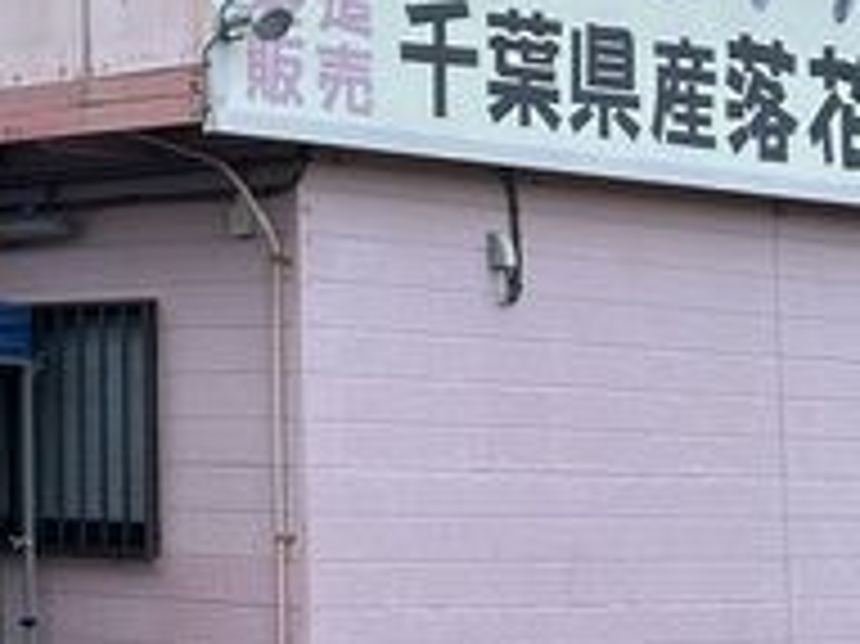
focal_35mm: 111
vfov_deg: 13.3
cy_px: 169
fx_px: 2756
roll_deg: -1.6
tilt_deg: +5.8
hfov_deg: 14.6
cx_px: -871
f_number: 1.5
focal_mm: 5.7
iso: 50
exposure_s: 1/791
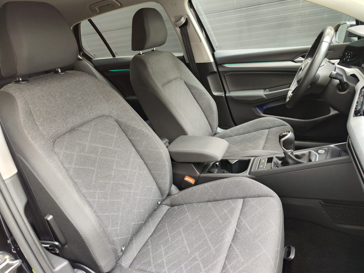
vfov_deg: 58.9
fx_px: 242
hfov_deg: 73.9
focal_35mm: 23
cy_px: 136
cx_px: 182
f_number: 1.69
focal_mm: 7.01
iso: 742
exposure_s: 1/98.6
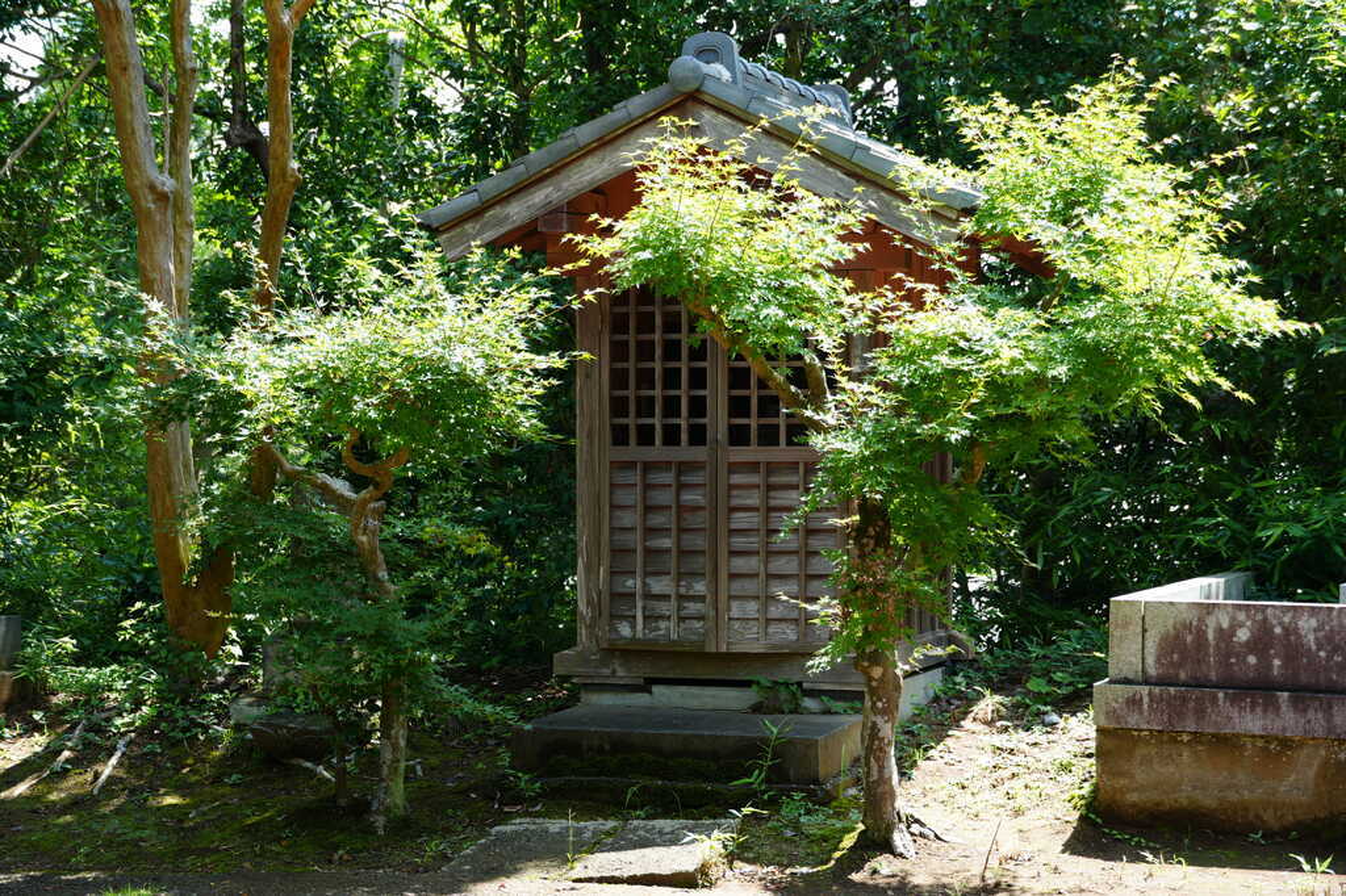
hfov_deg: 27.0
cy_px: 448
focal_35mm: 75
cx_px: 673
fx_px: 2803
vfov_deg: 18.2
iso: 100
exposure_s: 1/80
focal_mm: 50
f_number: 5
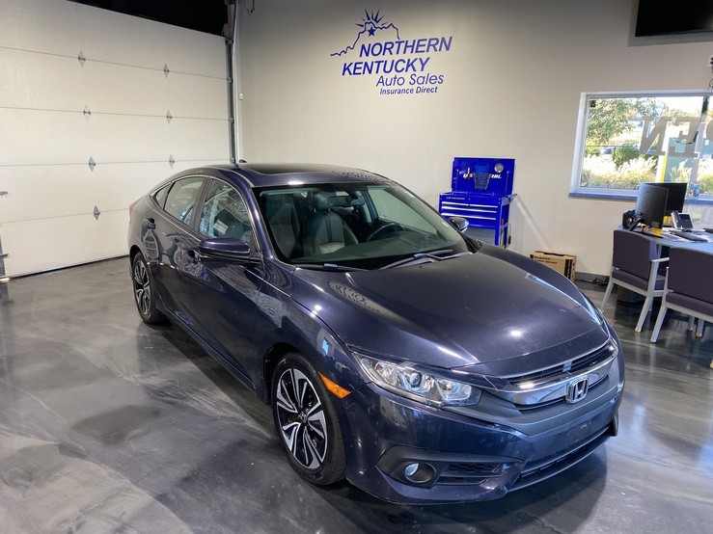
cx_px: 356
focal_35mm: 26
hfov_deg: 67.3
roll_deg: -0.8
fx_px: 535
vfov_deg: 53.0
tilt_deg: -11.2
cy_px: 267
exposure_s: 1/60
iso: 64
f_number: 1.8
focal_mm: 4.25
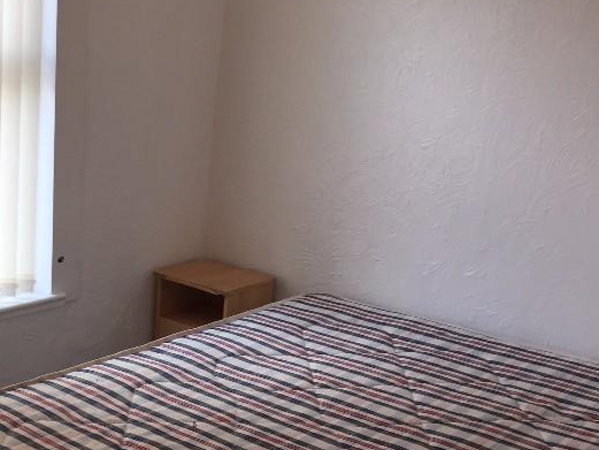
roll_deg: -2.8
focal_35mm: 57
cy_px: 335
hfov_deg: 32.3
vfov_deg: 25.4
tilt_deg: -18.8
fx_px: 987
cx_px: 75
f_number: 2.2
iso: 32
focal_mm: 4.15
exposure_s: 1/100
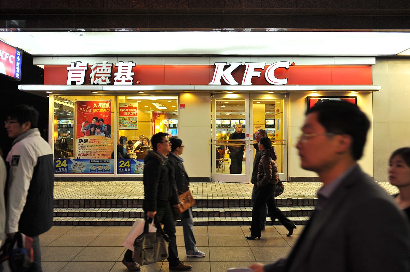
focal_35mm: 29
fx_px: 330
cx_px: 205
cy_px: 136
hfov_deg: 63.7
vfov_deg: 44.9
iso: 450
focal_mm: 29
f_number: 2.8
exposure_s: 1/60
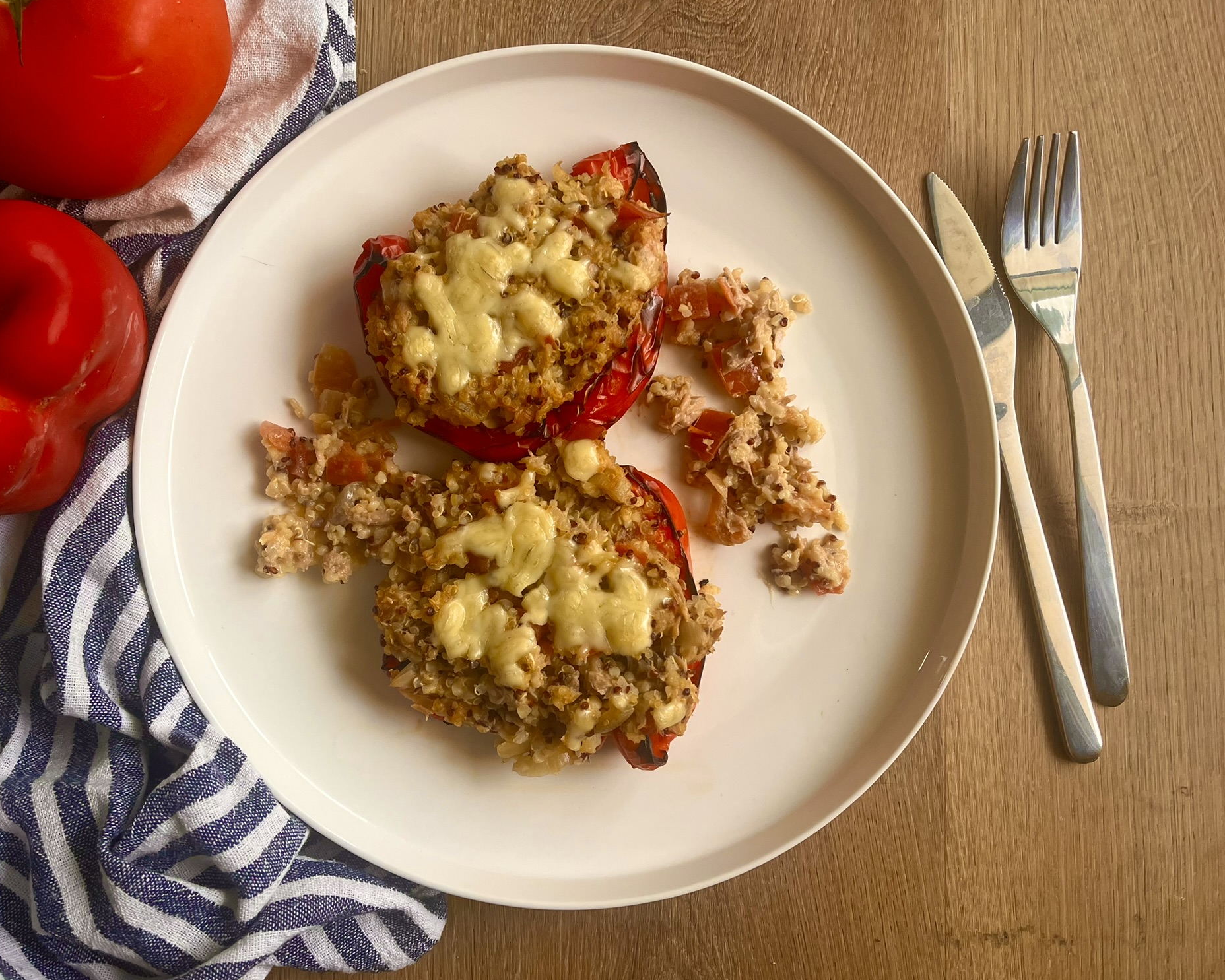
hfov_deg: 62.2
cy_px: 494
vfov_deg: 51.5
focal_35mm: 28
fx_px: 1015
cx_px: 585
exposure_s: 1/121
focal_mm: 5.1
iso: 100
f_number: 1.6
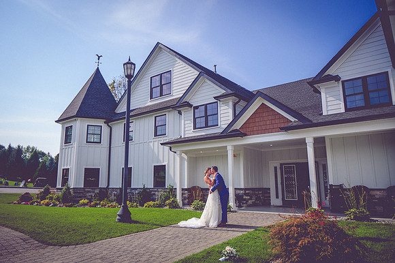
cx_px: 188
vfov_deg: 49.5
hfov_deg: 69.4
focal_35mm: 26
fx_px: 285
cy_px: 132
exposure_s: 1/1000
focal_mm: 24
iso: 125
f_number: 4
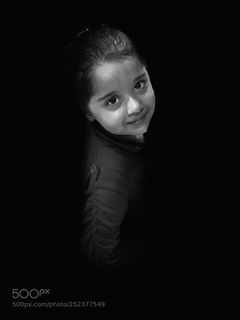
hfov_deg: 28.0
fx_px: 481
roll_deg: -3.7
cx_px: 120
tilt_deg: -25.8
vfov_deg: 36.8
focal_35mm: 52
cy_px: 160
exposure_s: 1/10
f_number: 2.4
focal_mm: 6
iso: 160
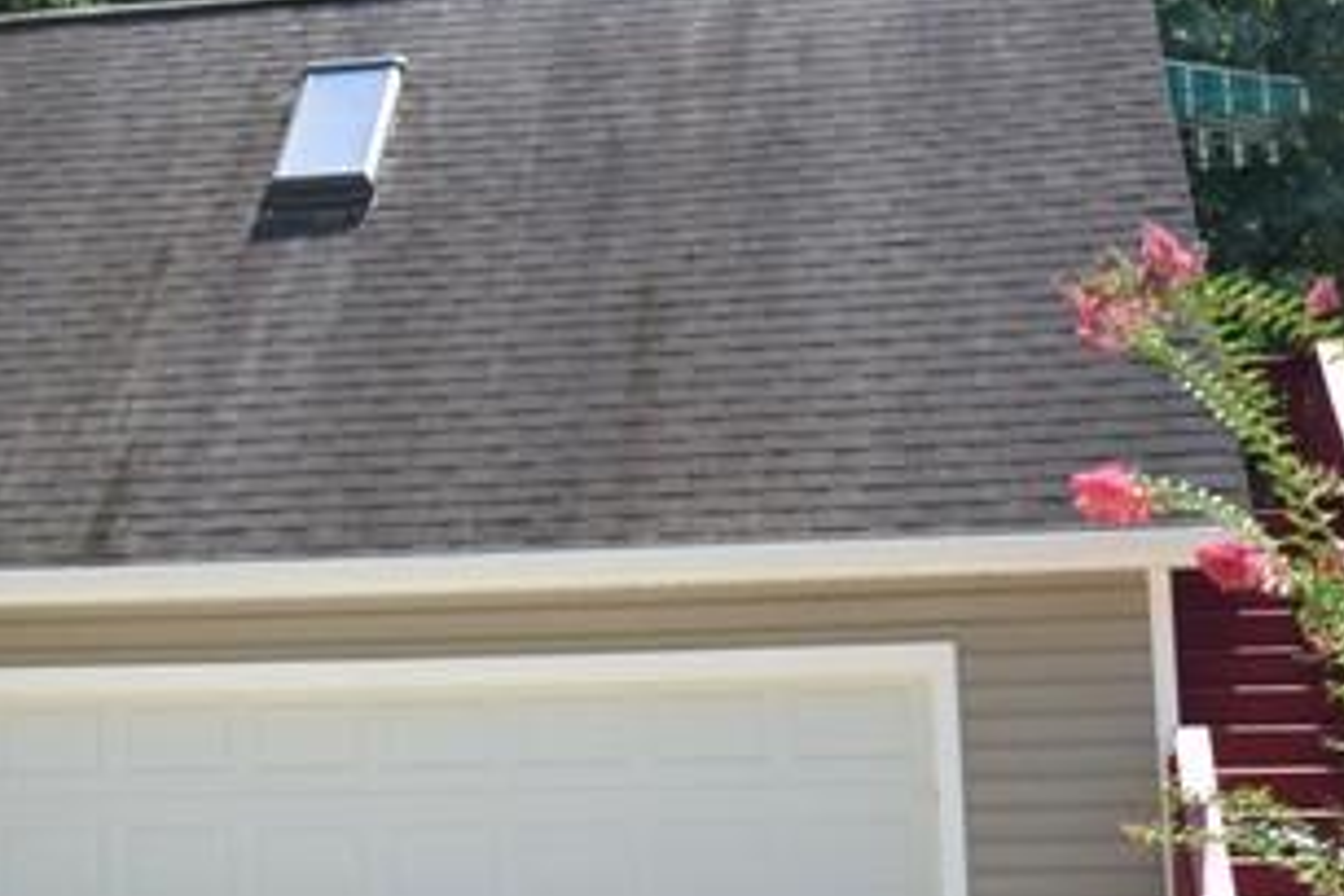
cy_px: 358
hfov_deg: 28.9
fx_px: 2576
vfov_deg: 19.7
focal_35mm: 69
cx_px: 378
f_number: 6.3
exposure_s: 1/160
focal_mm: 22
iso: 100
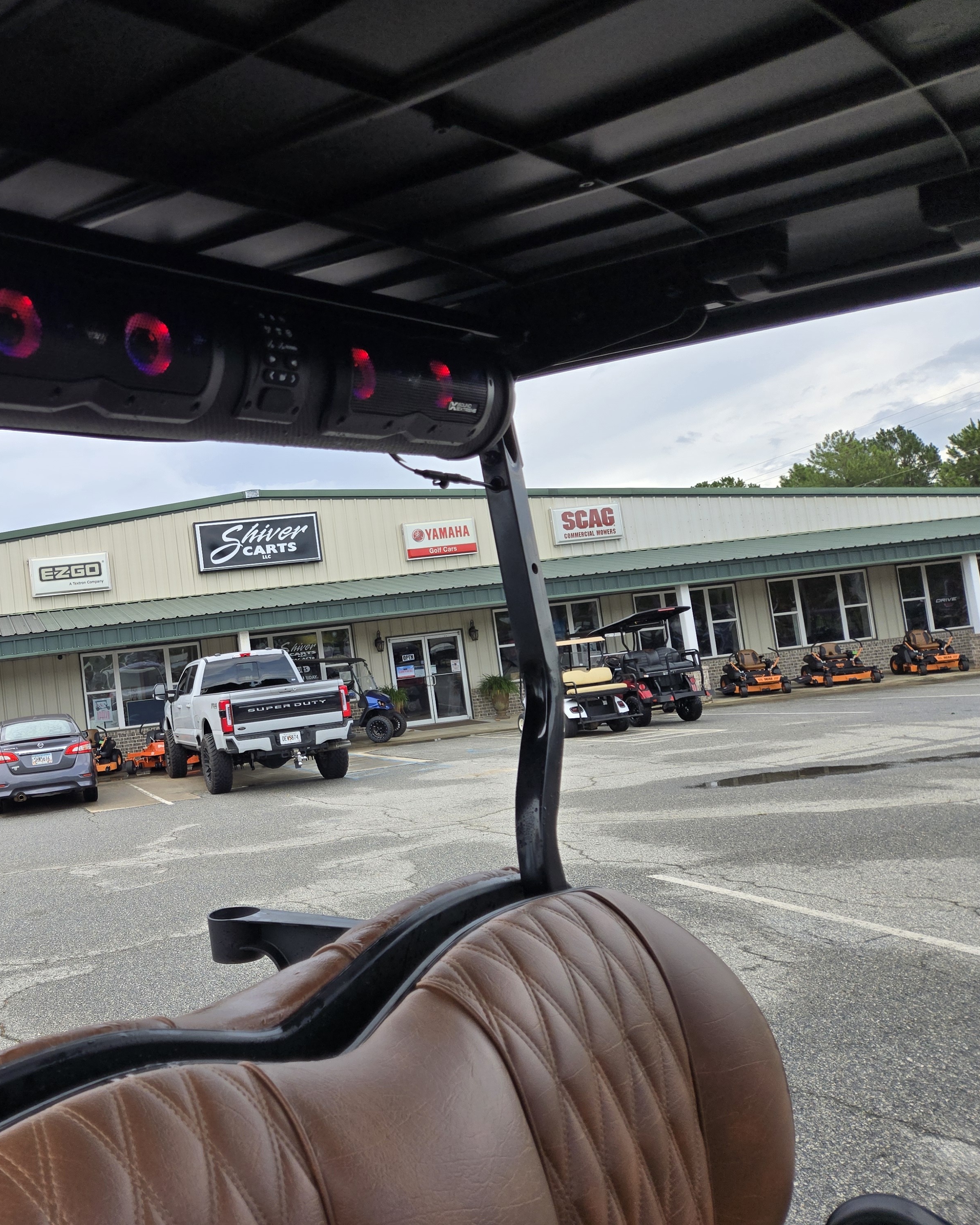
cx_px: 180
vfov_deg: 58.8
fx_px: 1087
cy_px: 611
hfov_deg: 45.7
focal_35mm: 30
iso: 25
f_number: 1.8
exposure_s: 1/696
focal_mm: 5.4
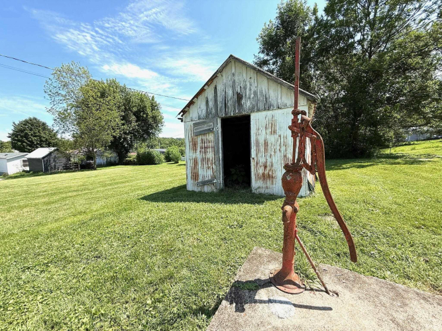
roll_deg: +1.3
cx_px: 221
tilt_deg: -5.0
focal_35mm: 14
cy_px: 166
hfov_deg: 102.1
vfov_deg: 85.7
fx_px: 179
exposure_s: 1/742
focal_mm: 2.22
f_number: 2.2
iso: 50
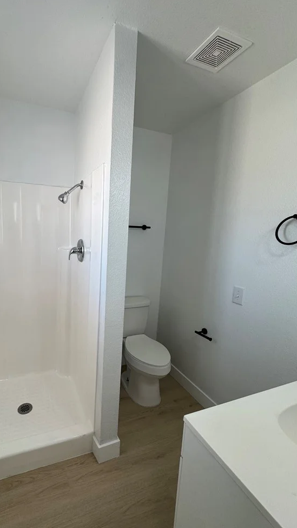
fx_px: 224
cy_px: 265
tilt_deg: -9.5
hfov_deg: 65.6
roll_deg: -3.0
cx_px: 103
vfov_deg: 99.4
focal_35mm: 16
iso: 50
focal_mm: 2.22
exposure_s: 1/120
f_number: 2.2
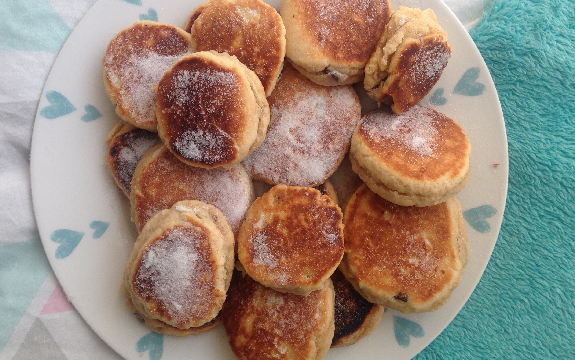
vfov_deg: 30.5
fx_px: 658
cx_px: 296
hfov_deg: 47.2
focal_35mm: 42
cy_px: 161
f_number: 2.4
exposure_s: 1/120
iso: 50
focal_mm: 4.12
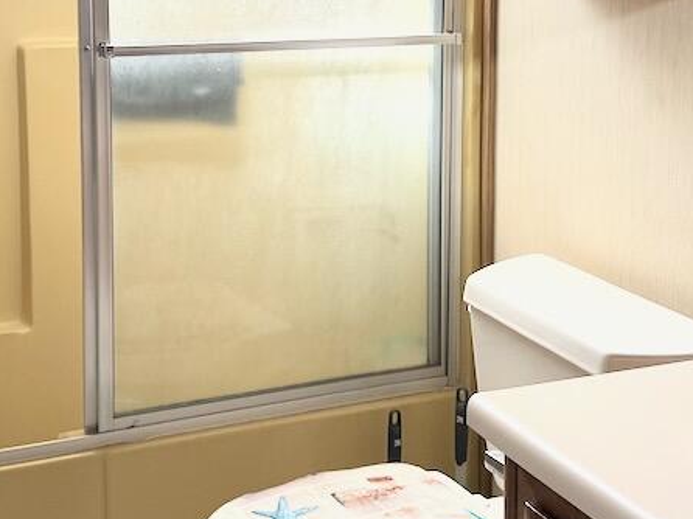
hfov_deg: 34.3
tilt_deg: -5.8
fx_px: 1120
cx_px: 283
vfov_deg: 25.4
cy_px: 71
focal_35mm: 56
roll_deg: +0.3
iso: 200
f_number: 1.78
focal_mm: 6.76
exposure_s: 1/121
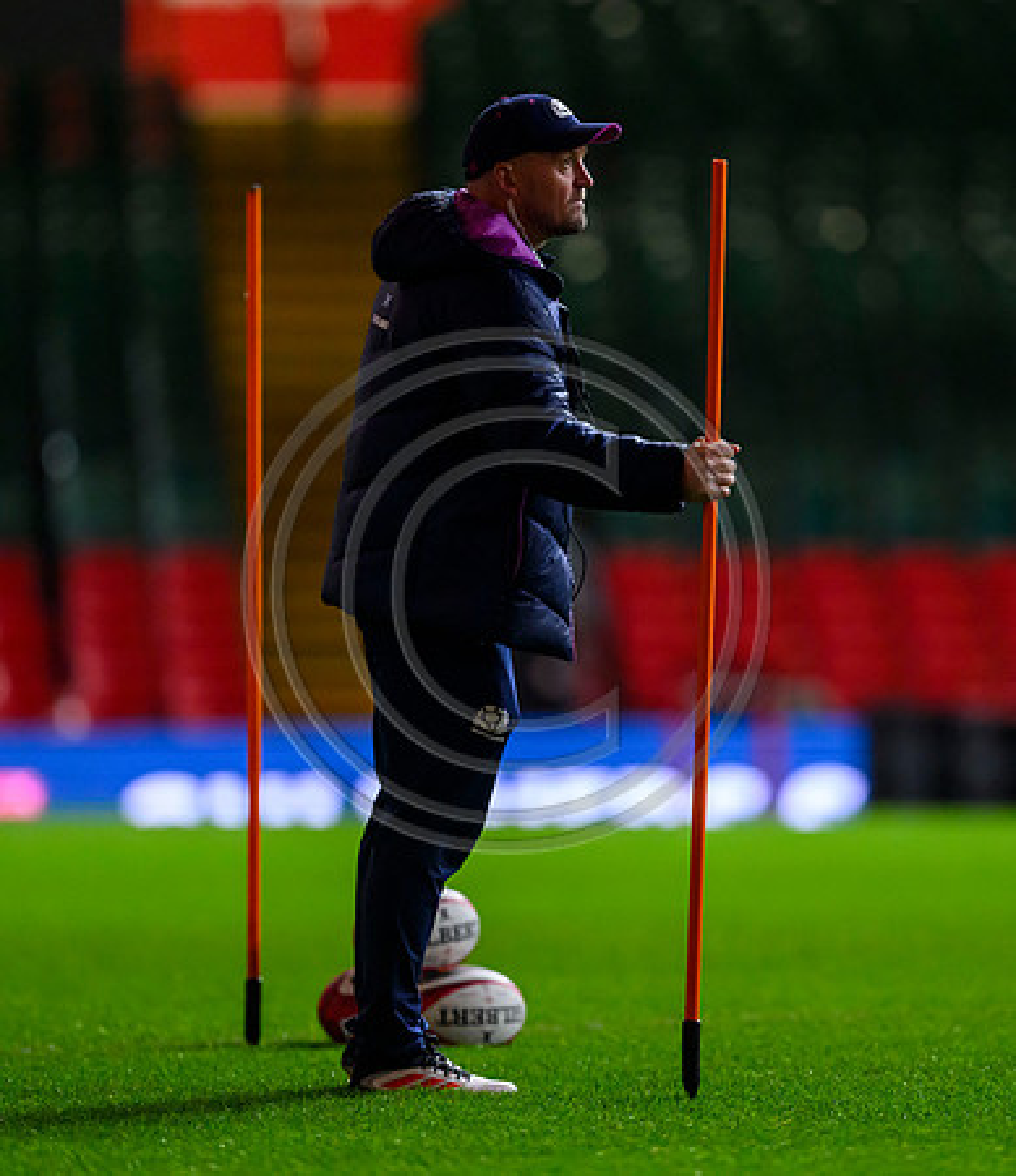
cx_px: 660
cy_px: 547
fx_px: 20979
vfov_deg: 3.2
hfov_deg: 2.8
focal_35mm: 584
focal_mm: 400
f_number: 3.2
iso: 5000
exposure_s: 1/1000
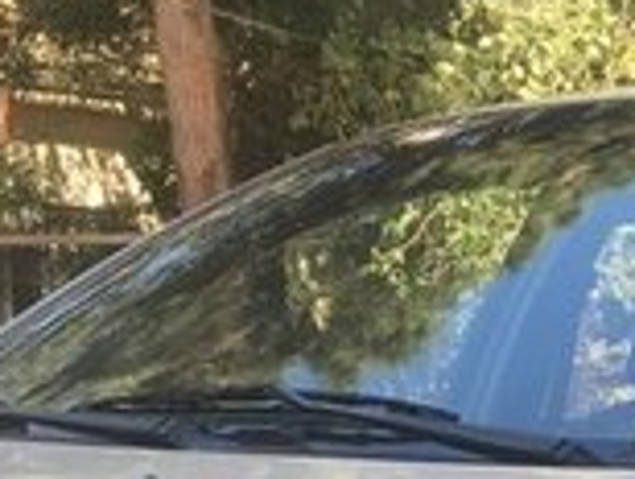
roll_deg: +0.9
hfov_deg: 15.9
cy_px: 840
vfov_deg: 11.2
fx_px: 2278
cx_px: 371
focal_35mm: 124
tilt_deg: -7.2
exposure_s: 1/214
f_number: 2.2
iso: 25
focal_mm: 4.15
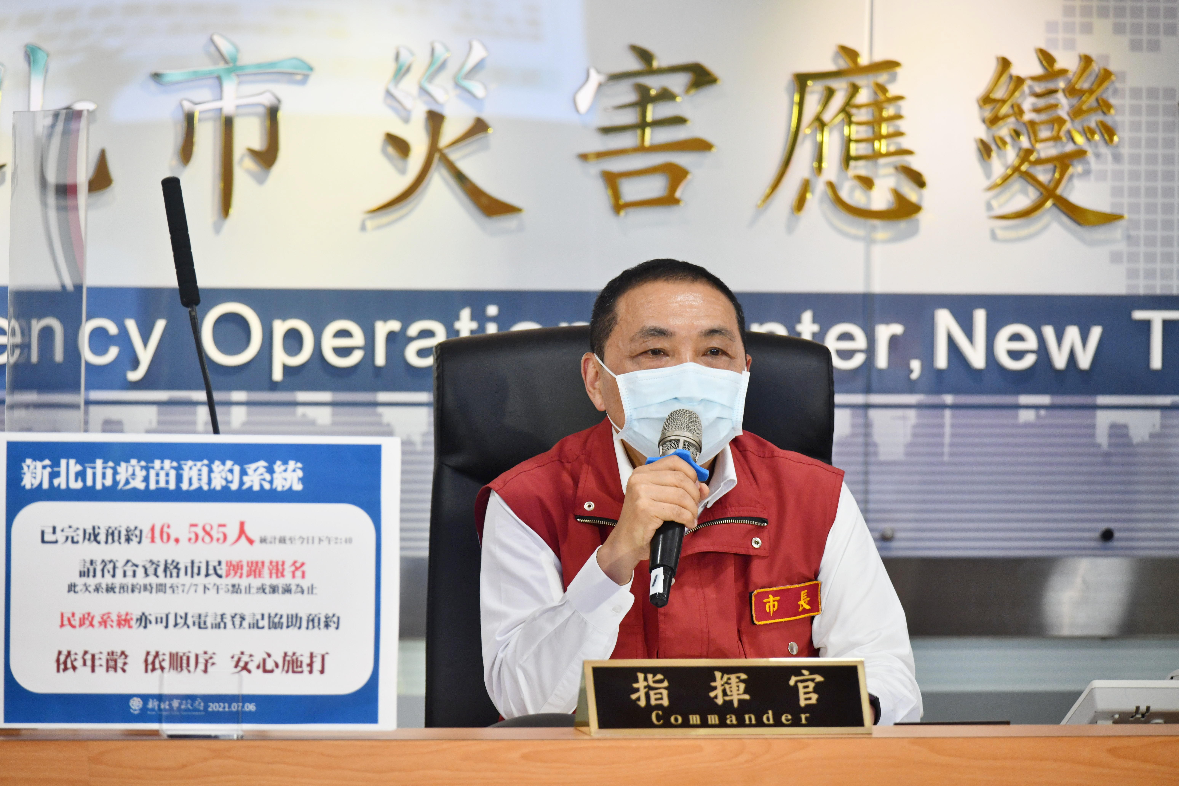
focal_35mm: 200
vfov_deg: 6.9
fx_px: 6549
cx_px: 590
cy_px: 393
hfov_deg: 10.3
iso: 1100
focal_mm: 200
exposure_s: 1/100
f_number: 6.3
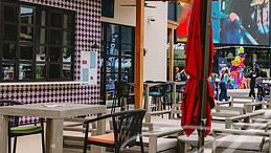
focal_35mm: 68
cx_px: 224
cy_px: 49
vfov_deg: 17.7
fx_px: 489
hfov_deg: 30.1
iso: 250
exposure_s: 1/800
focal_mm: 29
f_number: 5
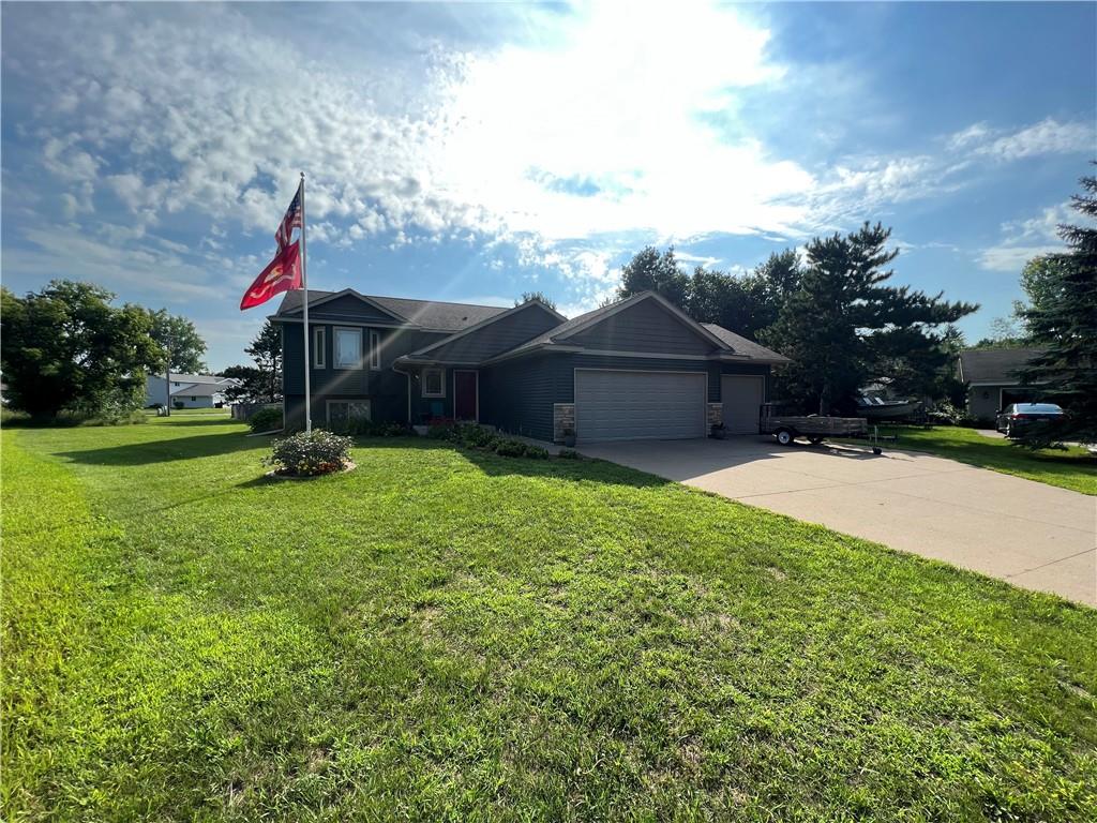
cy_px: 412
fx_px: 412
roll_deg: -0.1
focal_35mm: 13
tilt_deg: -0.7
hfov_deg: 106.2
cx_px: 548
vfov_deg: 89.9
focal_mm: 1.57
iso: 32
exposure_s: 1/1233
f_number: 1.8
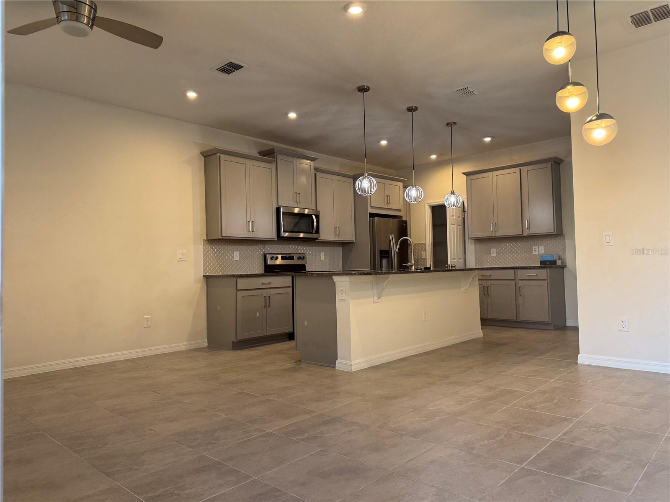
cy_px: 251
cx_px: 335
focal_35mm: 24
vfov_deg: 56.8
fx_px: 465
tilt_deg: +1.6
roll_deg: +1.7
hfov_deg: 71.6
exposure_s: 1/120
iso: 125
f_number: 1.78
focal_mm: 6.76
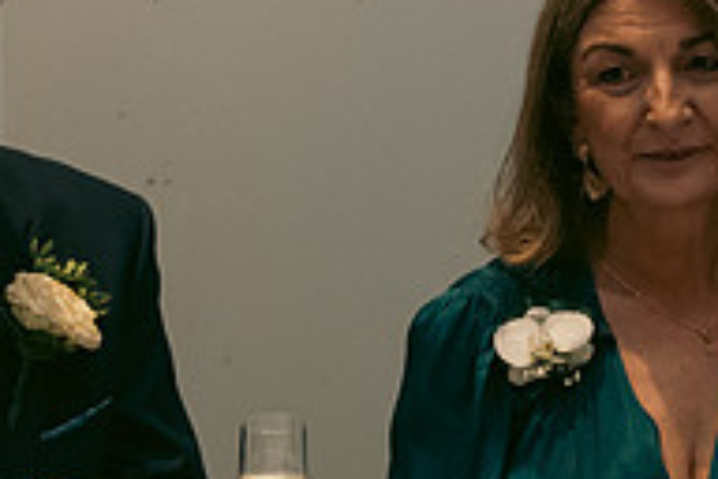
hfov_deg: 12.1
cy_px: 196
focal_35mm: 169
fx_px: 3370
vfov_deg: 8.1
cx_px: 209
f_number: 3.5
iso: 2000
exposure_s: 1/160
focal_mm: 56
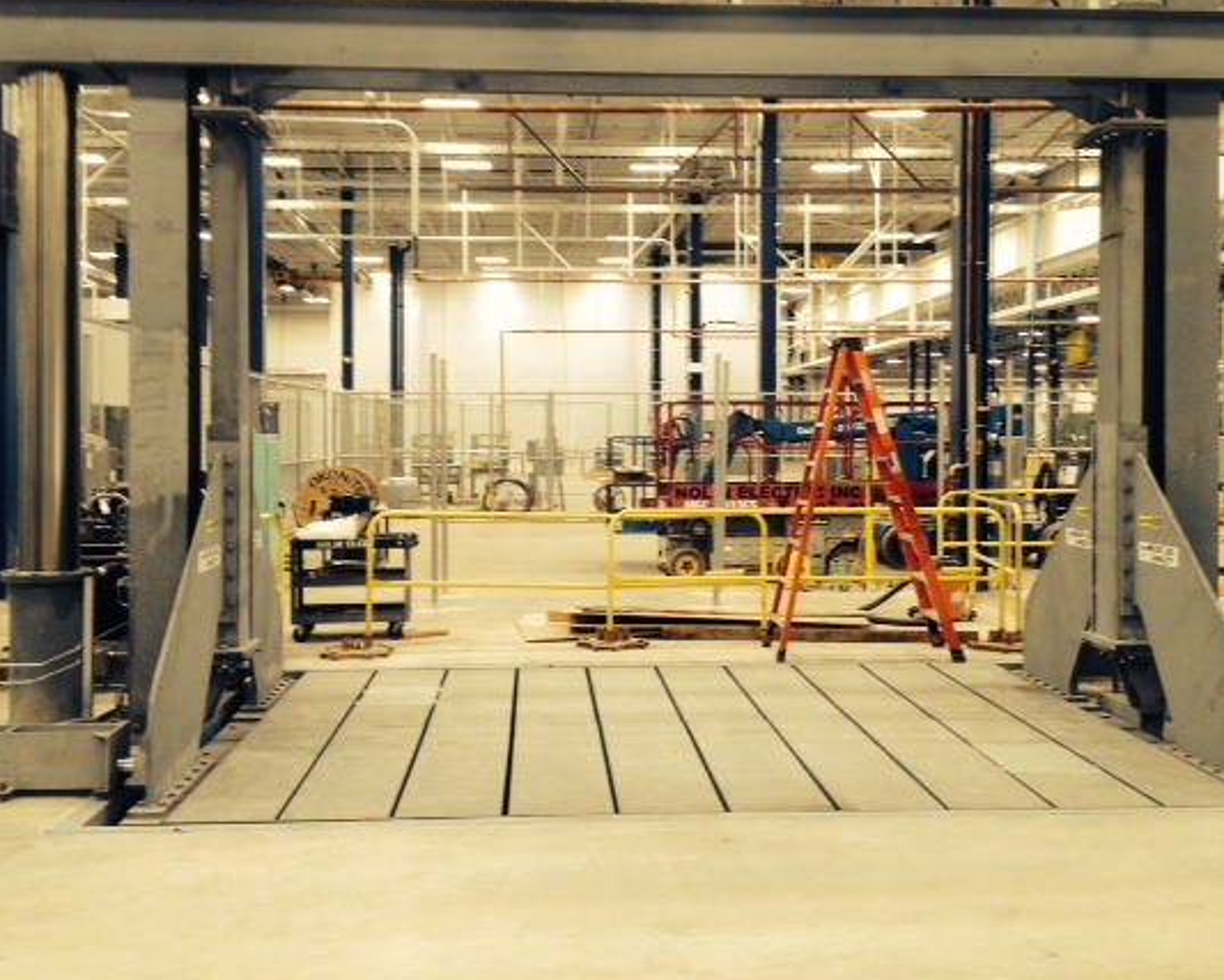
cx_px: 622
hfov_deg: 44.8
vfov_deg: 36.5
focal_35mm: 41
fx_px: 1486
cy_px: 431
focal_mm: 4.28
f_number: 2.4
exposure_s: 1/20
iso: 50
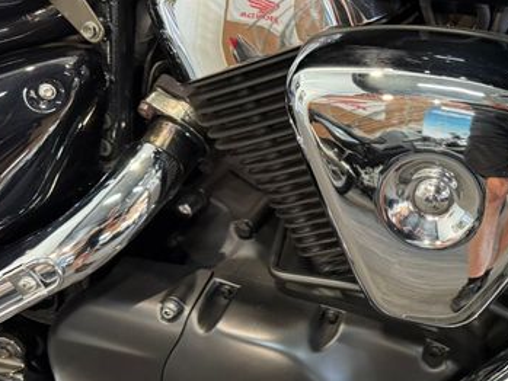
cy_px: 253
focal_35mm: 44
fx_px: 646
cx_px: 424
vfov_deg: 32.6
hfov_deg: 40.7
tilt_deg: -48.6
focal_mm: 6.76
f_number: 1.78
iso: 640
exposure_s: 1/33
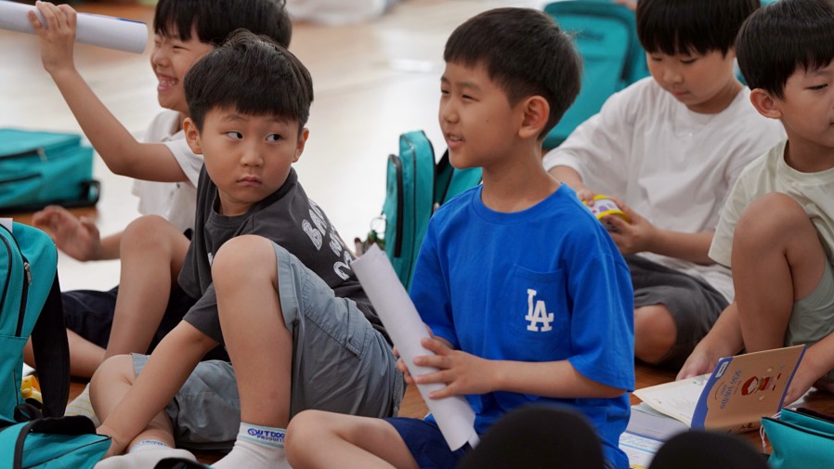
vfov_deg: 7.3
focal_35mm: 167
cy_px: 202
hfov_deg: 12.9
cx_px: 417
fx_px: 3693
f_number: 4
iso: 1250
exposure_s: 1/160
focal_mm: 159
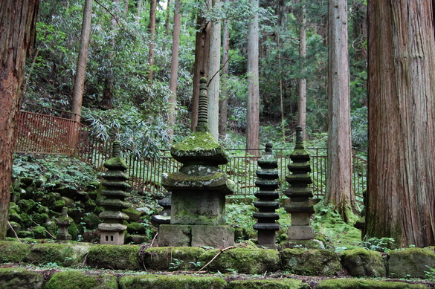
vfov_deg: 33.3
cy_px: 147
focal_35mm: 40
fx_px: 483
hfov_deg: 48.5
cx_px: 214
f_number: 4.2
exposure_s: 1/6
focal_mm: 26
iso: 200
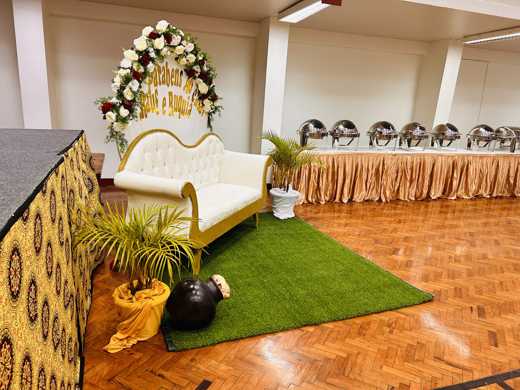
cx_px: 260
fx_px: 391
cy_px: 195
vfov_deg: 53.1
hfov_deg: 67.3
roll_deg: -2.5
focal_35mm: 26
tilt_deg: -13.8
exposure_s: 1/50
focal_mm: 5.7
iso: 125
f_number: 1.5
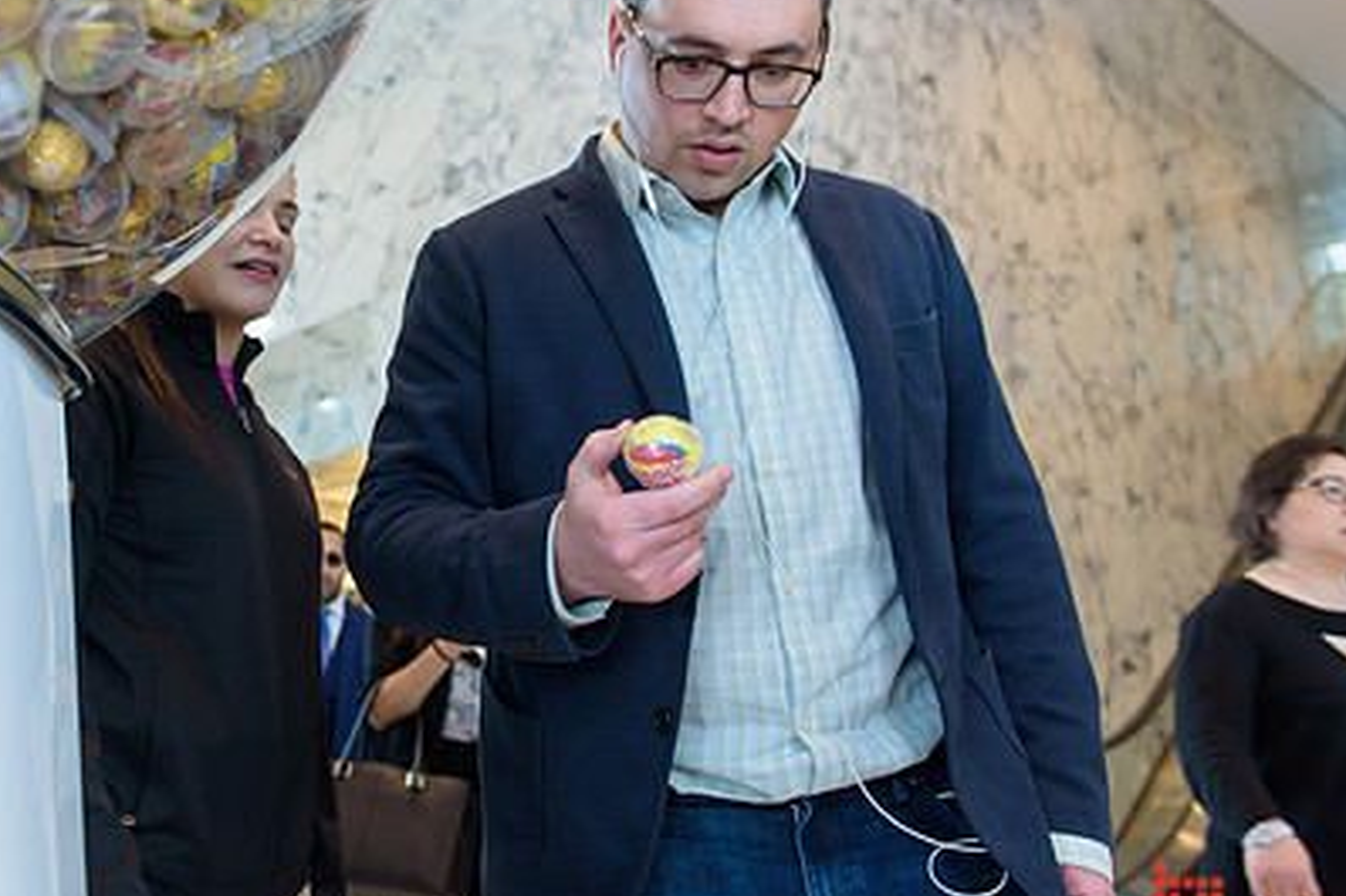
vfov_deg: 37.7
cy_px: 384
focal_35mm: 35
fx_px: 1308
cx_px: 413
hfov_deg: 53.0
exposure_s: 1/125
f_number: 3.2
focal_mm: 24
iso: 800
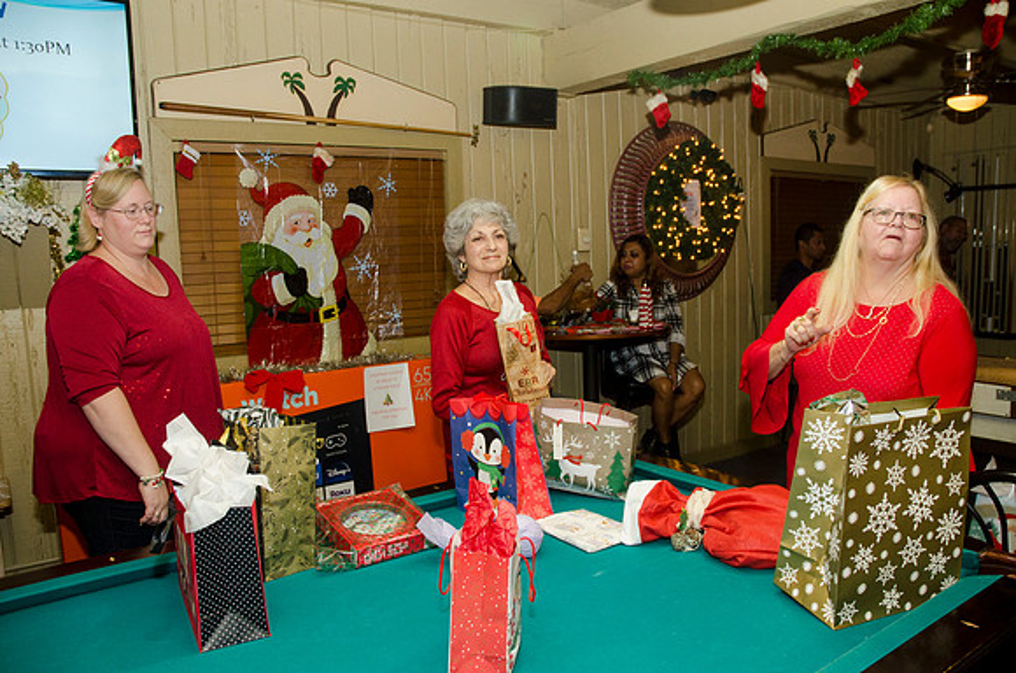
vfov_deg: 47.7
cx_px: 508
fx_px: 760
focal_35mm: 27
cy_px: 336
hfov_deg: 67.5
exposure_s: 1/60
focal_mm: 18
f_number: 5.6
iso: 400
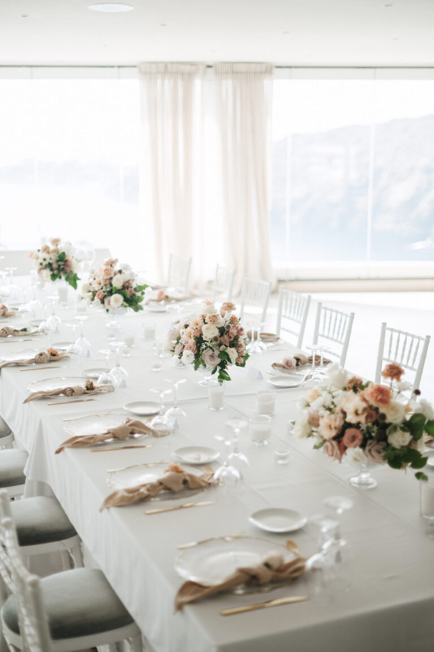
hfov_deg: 27.0
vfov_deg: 39.6
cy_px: 326
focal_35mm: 50
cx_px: 217
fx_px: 905
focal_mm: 50
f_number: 1.4
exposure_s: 1/400
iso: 100
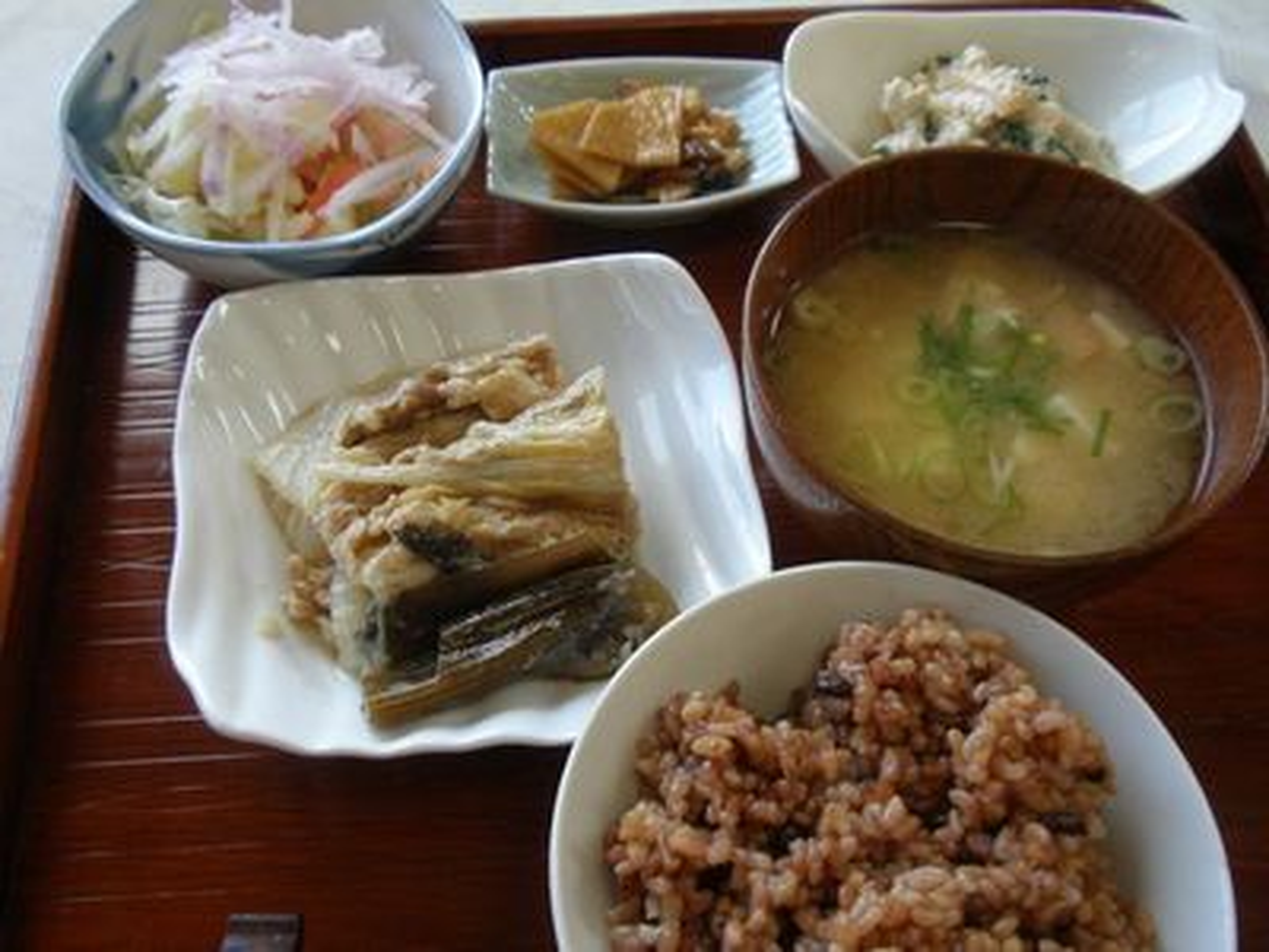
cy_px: 476
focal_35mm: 37
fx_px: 1356
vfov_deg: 38.7
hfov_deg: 50.1
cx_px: 634
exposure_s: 1/50
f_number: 3.5
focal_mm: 6.6
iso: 100
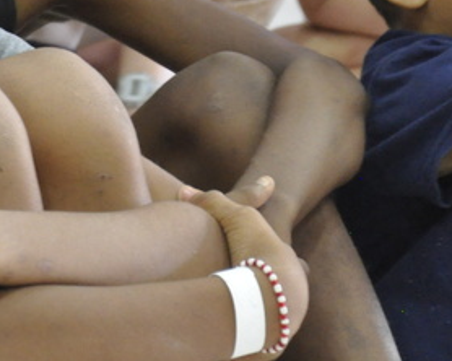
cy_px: -31
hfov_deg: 4.2
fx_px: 6082
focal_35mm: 455
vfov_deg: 3.4
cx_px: -125
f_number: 5.6
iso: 2000
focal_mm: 90
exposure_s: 1/30
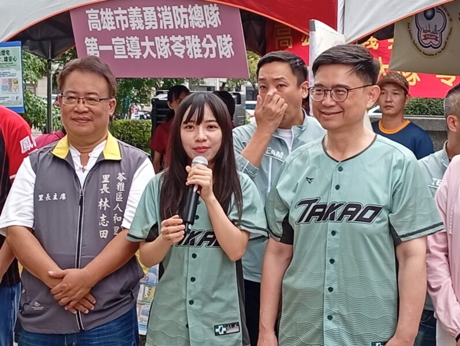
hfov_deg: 21.1
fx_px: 1238
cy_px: 173
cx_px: 230
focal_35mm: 93
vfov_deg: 15.9
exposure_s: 1/123
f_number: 1.8
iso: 50
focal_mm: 3.98
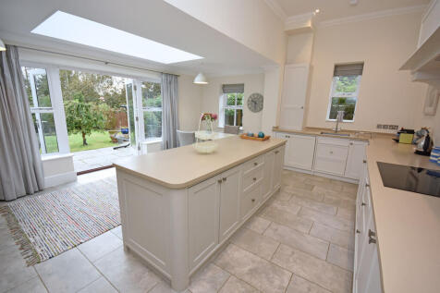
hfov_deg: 100.4
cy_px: 146
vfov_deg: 77.3
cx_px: 220
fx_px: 183
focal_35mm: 15
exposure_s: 1/160
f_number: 6.3
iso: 800
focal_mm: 10
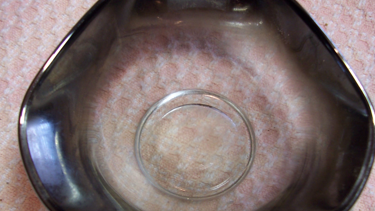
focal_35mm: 41
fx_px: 408
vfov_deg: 29.0
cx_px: 186
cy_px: 111
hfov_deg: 49.4
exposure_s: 1/30
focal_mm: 5.6
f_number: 2.8
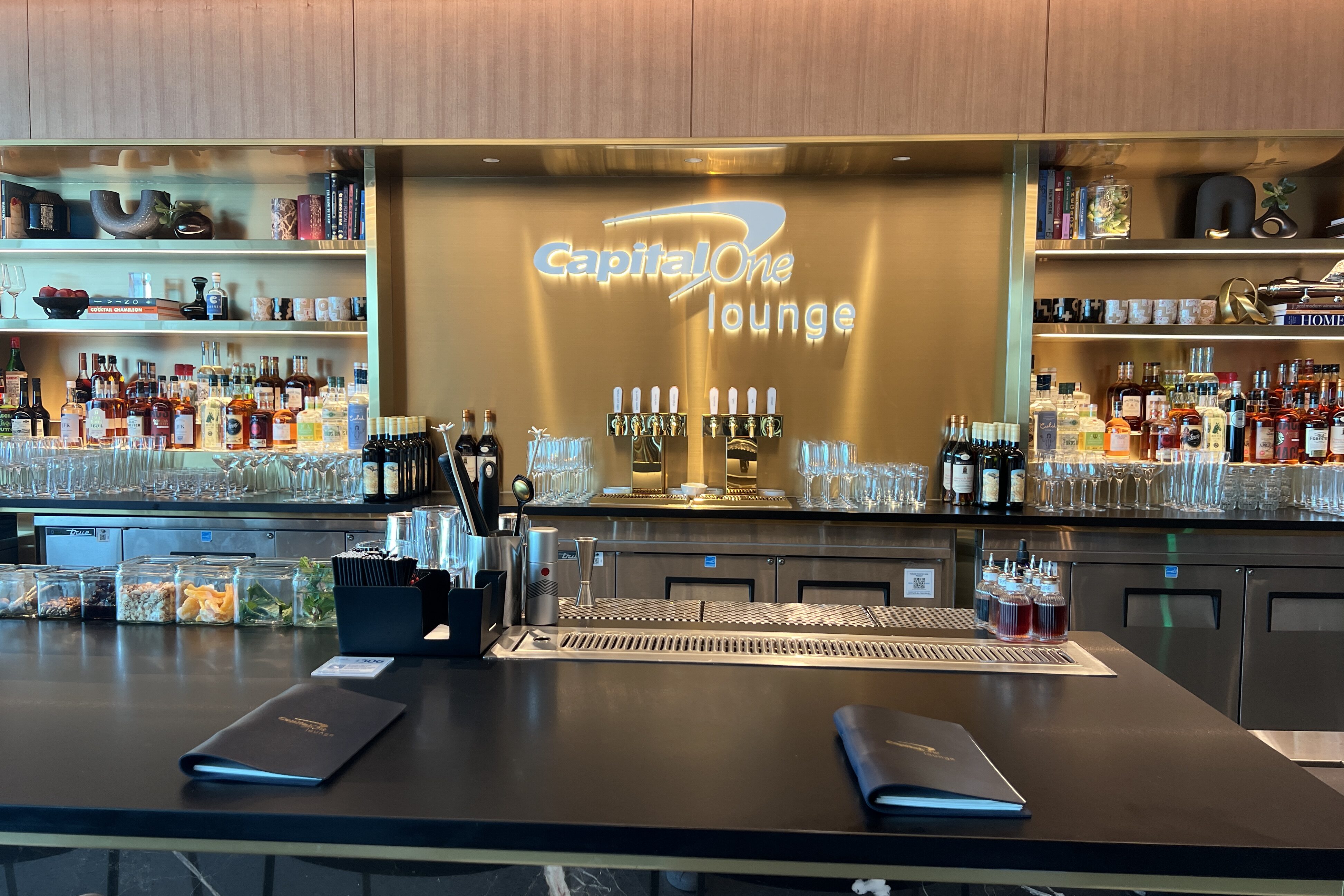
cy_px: 459
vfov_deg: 46.4
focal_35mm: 28
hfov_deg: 65.5
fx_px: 1045
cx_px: 663
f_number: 1.5
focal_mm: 5.7
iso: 80
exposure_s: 1/110
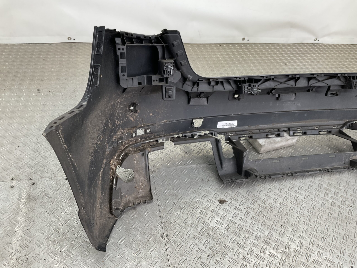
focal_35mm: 29
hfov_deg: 61.7
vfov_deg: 48.2
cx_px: 178
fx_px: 299
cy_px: 134
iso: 25
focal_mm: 3
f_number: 1.8
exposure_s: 1/120
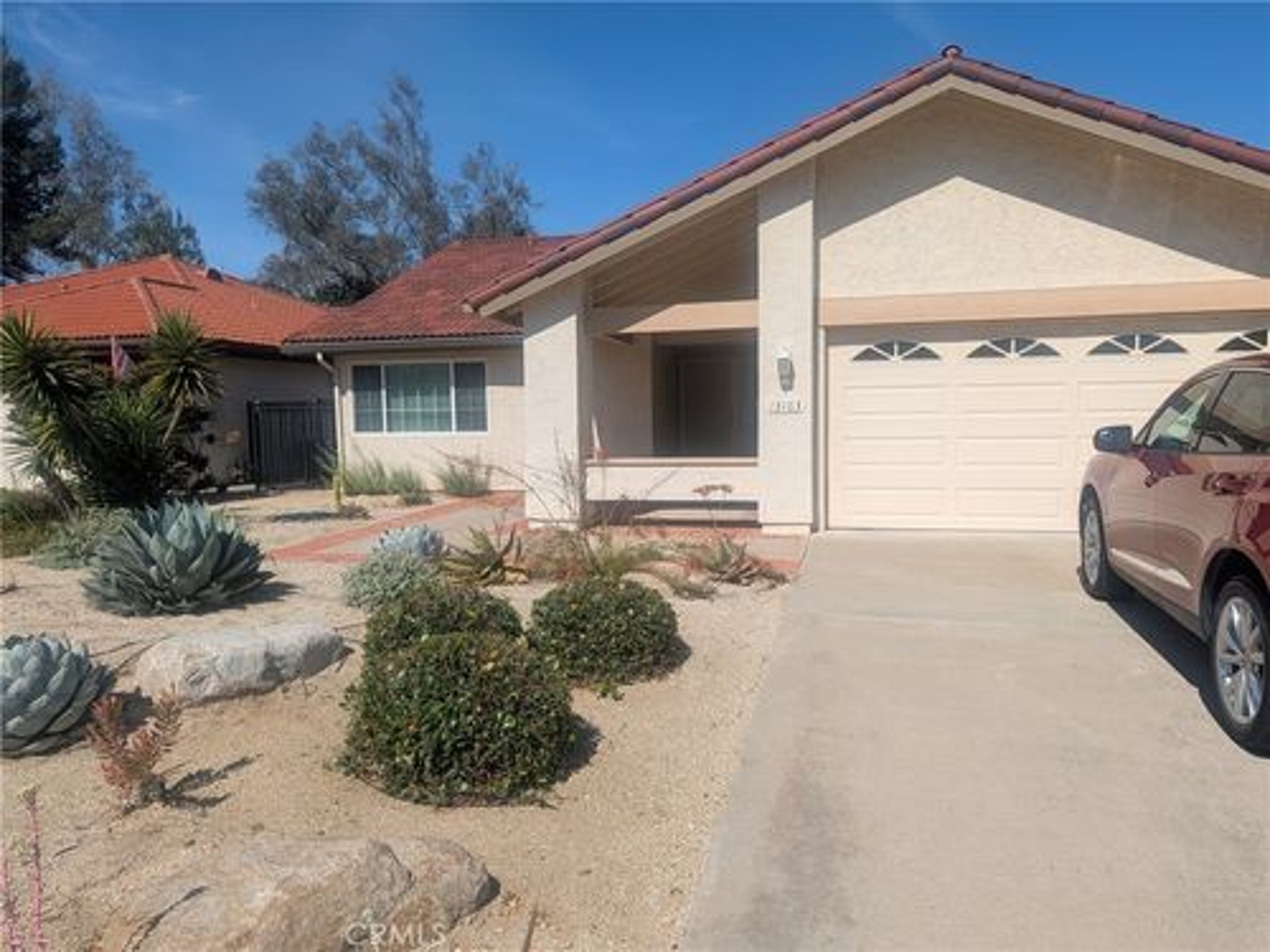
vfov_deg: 56.8
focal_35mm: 24
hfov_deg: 71.6
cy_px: 476
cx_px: 635
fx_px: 881
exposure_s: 1/1754
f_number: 1.68
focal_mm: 6.9
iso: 19
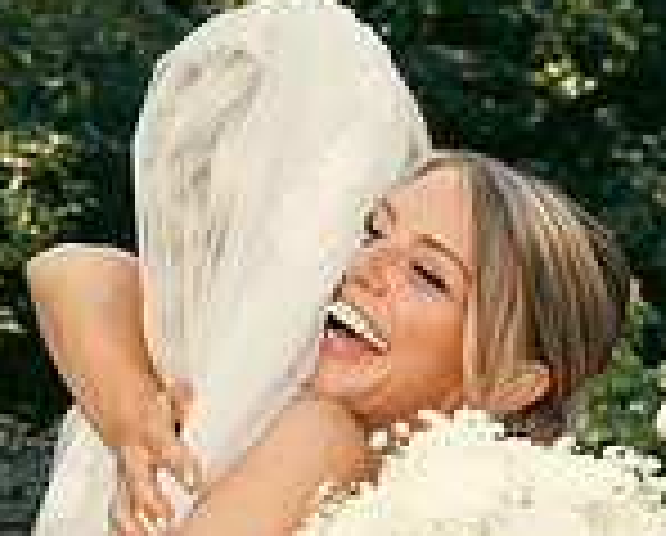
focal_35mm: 132
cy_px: 597
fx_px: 2607
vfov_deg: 11.5
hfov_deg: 14.5
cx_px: 400
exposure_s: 1/160
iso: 160
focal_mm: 36
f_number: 5
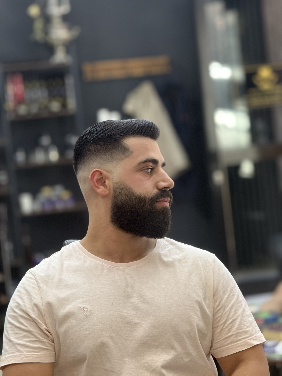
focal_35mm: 120
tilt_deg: -4.2
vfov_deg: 16.4
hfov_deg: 12.3
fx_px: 1303
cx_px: 141
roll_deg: +5.5
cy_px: 188
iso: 250
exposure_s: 1/99
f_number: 2.8
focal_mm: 15.66
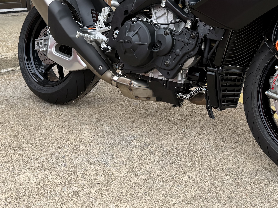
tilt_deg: -9.8
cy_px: 23
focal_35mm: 51
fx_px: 410
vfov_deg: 27.6
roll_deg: +0.3
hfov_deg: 37.3
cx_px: 175
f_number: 1.78
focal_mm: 6.76
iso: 80
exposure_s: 1/356
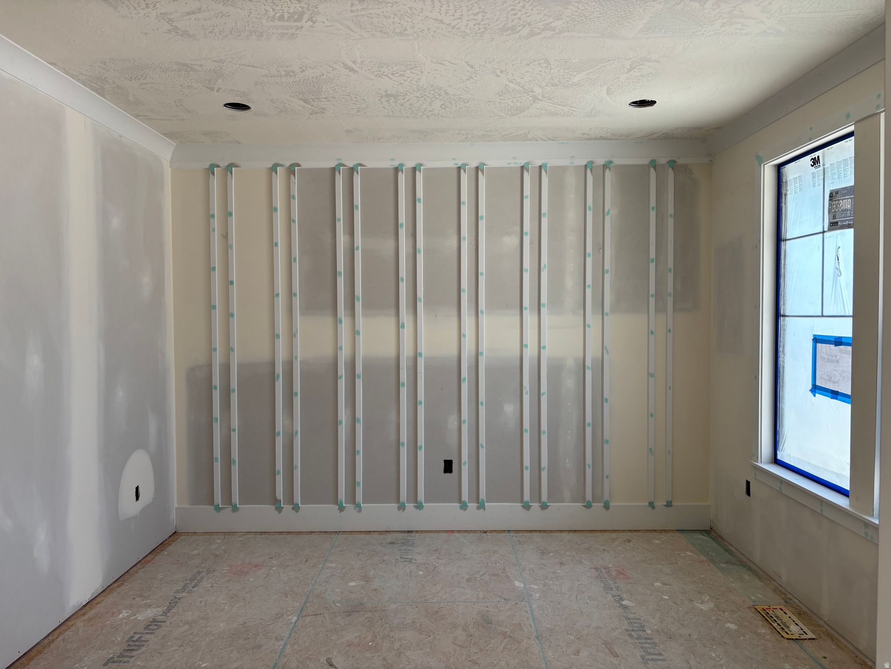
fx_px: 669
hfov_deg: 67.3
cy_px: 334
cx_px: 446
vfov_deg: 53.1
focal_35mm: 26
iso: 50
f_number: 1.6
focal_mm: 5.96
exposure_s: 1/207
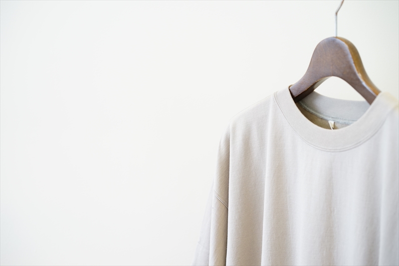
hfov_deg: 36.3
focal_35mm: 55
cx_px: 200
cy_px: 133
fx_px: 609
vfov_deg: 24.6
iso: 640
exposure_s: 1/60
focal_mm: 55
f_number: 4
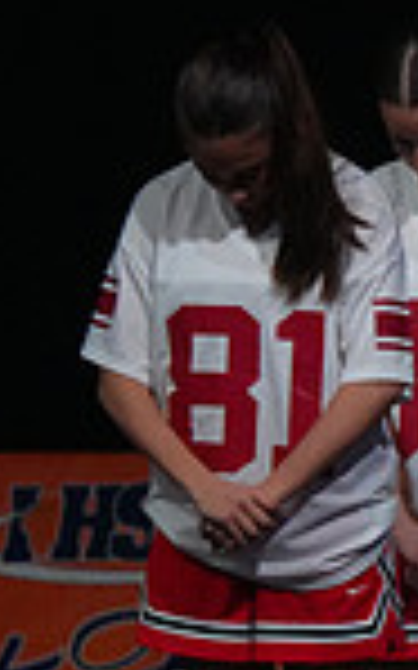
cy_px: 452
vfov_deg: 2.8
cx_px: 1200
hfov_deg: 1.7
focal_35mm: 754
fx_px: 13756
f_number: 5
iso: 12800
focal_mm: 190
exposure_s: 1/1000
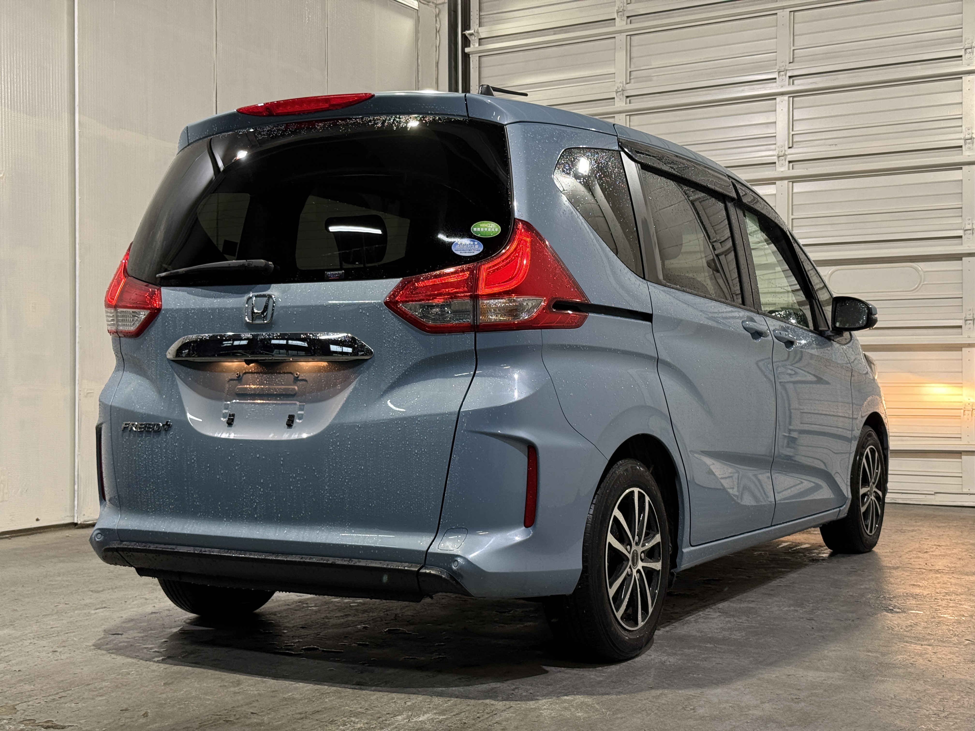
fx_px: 1352
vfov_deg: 30.3
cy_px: 366
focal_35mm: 48
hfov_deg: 39.7
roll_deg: -0.2
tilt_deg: +0.2
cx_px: 488
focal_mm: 6.76
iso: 125
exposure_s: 1/60
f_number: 1.78
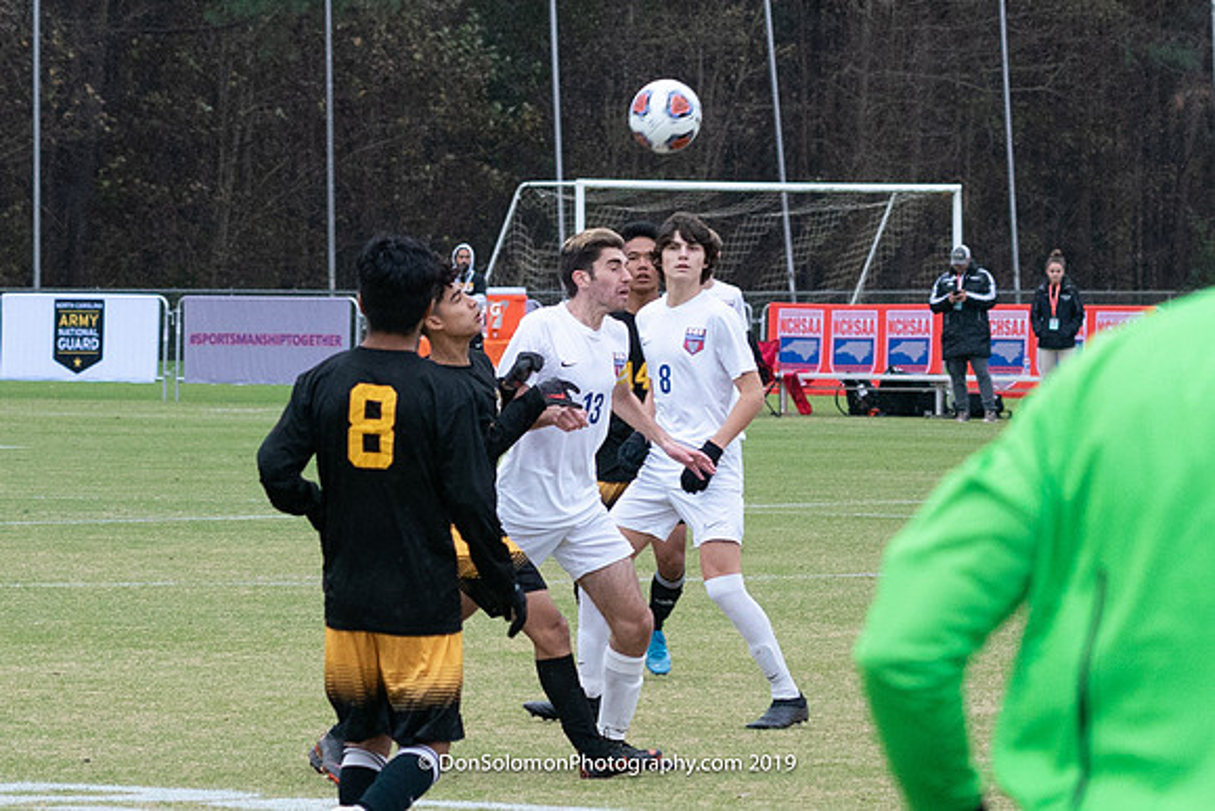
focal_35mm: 299
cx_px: 637
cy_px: 451
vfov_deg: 4.6
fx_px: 10100
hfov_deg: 6.9
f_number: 5.6
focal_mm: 100
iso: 2500
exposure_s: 1/800
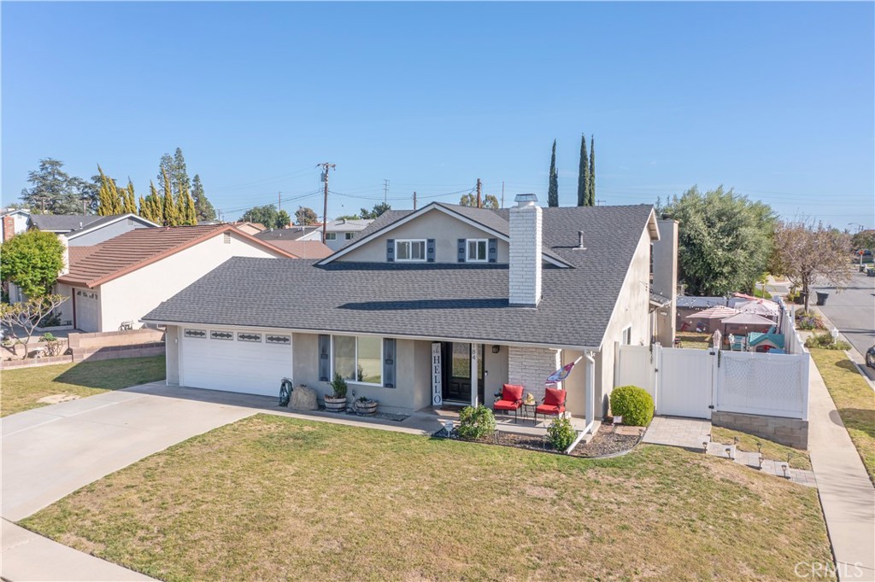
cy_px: 291
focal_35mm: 28
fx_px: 680
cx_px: 438
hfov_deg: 65.5
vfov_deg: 46.4
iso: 100
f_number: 5
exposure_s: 1/400
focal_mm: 10.26
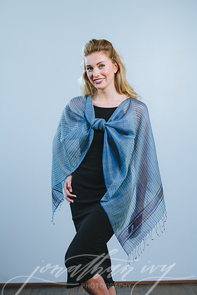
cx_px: 98
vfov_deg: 23.9
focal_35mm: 85
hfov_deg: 16.1
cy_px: 148
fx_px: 698
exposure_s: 1/200
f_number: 4
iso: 100
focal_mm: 85
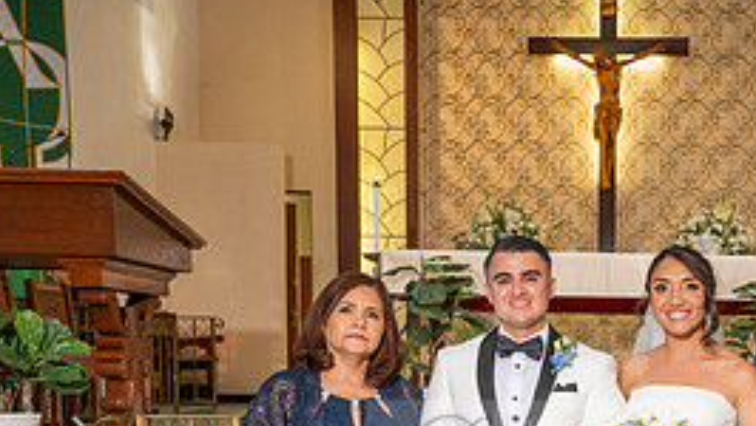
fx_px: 1183
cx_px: 614
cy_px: 510
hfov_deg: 34.3
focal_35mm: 59
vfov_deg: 19.3
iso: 800
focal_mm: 24
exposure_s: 1/200
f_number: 4
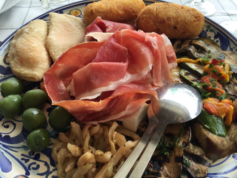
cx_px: 118
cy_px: 89
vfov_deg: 48.3
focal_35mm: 29
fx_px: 199
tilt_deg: -51.9
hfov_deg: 61.6
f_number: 2.2
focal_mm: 4.15
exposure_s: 1/280
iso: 32
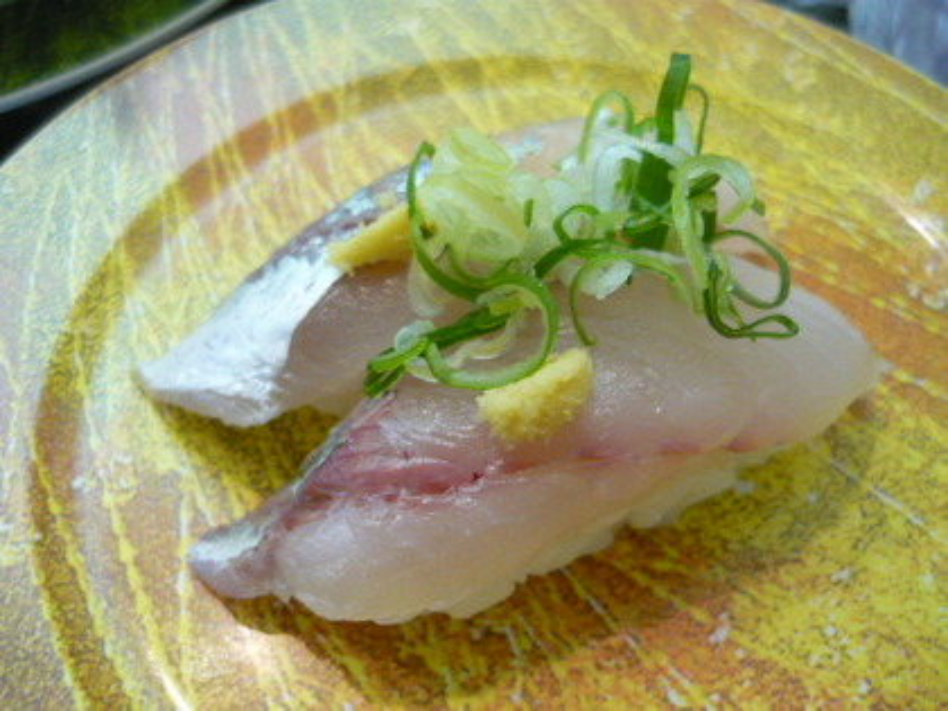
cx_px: 474
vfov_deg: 42.9
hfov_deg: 55.4
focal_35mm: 33
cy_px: 356
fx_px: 904
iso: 400
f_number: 2.8
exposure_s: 1/25
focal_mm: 5.5
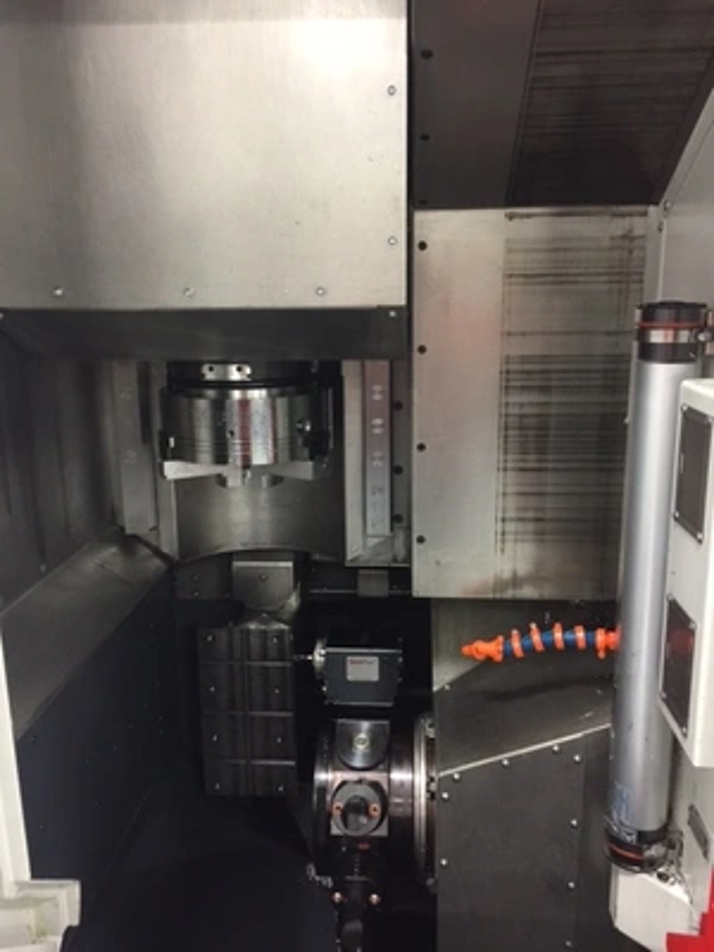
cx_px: 357
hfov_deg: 48.2
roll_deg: +0.9
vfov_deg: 61.7
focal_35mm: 29
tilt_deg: -12.0
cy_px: 476
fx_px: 798
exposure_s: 1/15
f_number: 2.2
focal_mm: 4.15
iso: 125
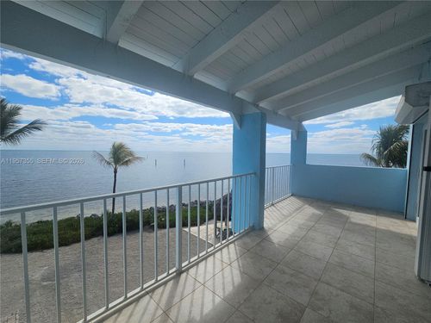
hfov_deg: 106.2
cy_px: 162
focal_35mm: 13
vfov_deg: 89.9
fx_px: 162
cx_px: 216
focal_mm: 2.2
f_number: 2.2
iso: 50
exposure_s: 1/4654
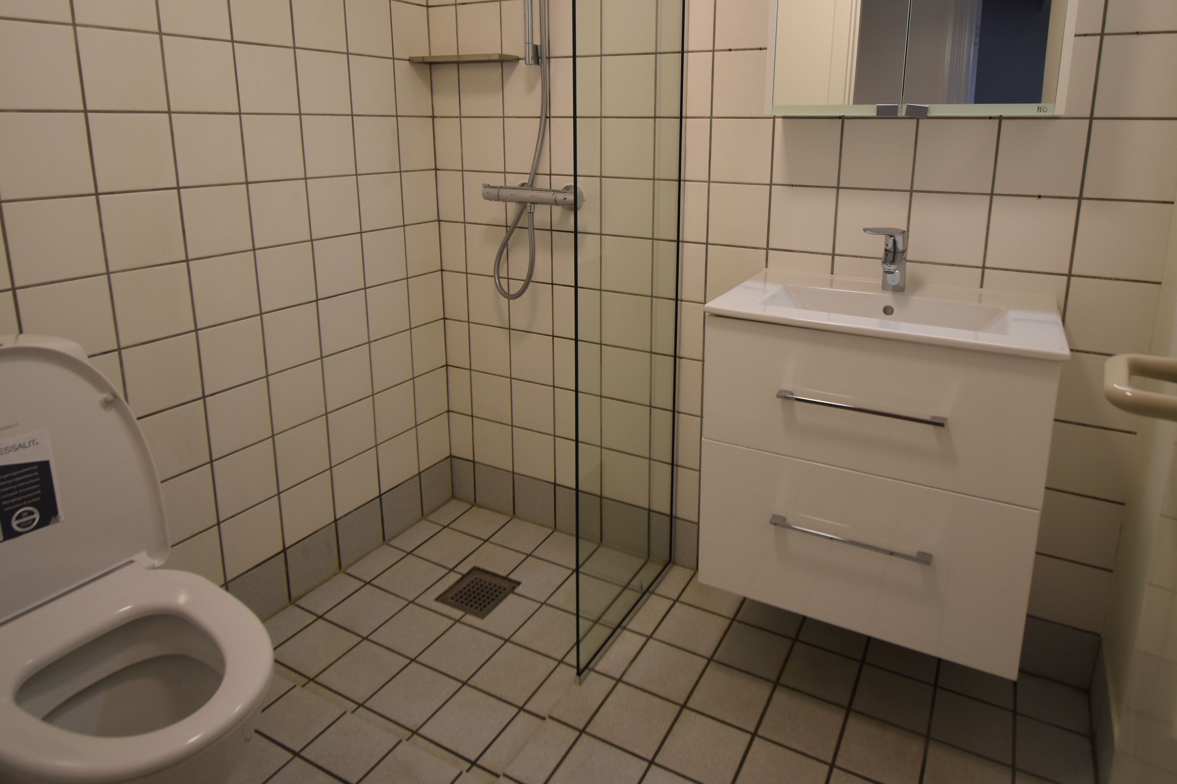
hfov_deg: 83.9
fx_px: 654
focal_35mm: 20
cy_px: 270
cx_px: 627
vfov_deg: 60.7
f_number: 4.5
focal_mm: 10
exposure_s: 1/60
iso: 450
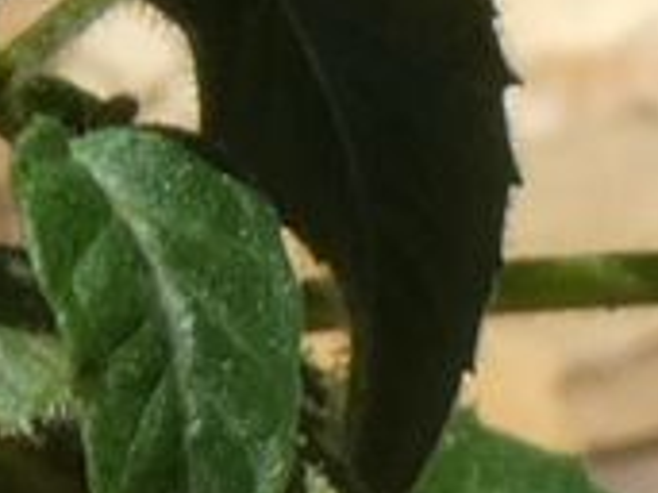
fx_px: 36490
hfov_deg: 1.0
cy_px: -166
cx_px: 298
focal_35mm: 1921
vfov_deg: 0.8
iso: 80
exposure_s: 1/160
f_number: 5.6
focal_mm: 68.8
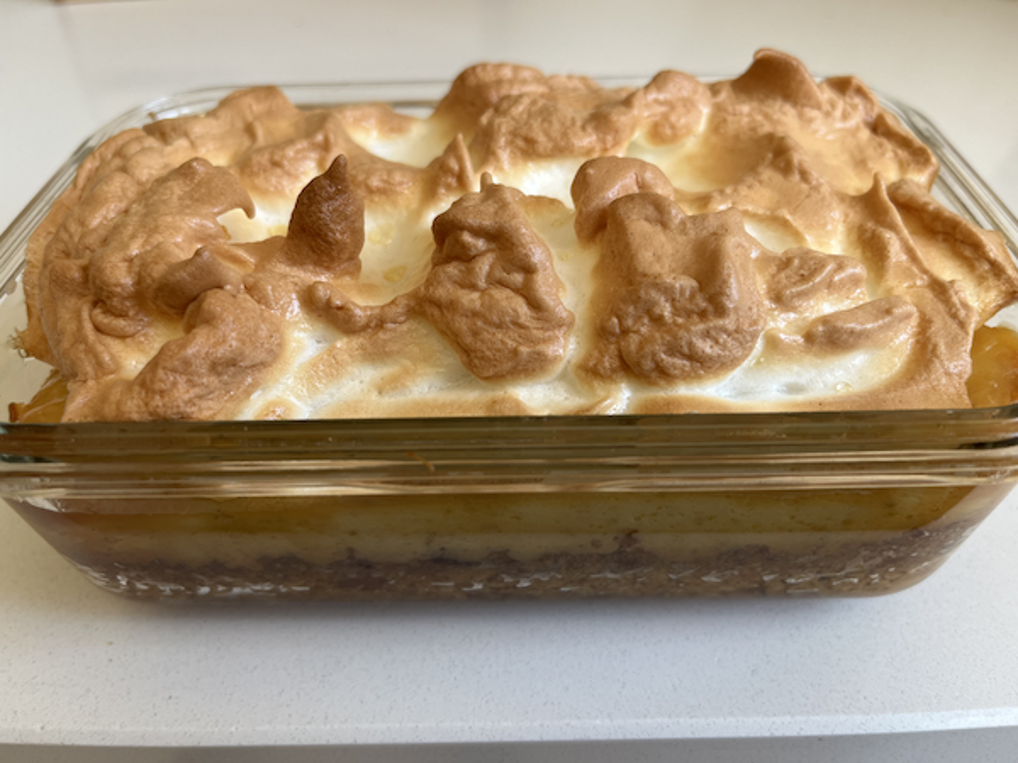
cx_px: 509
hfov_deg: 67.3
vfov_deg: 53.1
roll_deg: +2.0
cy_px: 382
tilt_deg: -42.7
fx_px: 765
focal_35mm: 26
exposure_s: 1/122
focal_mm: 5.1
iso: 64
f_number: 1.6
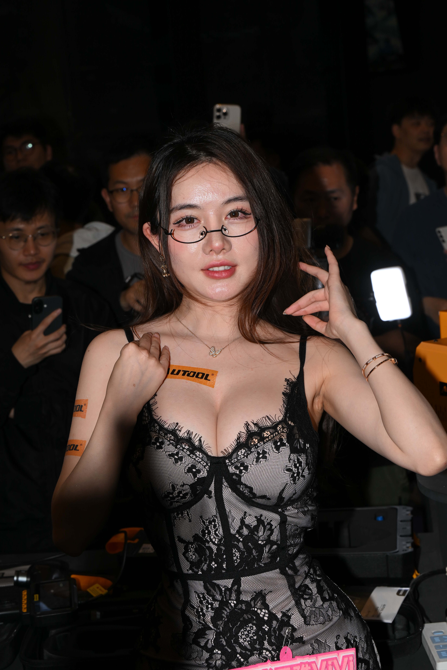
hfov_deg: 19.5
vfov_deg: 28.8
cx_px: 224
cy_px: 335
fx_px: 1304
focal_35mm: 70
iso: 400
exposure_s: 1/250
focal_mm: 70
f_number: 9
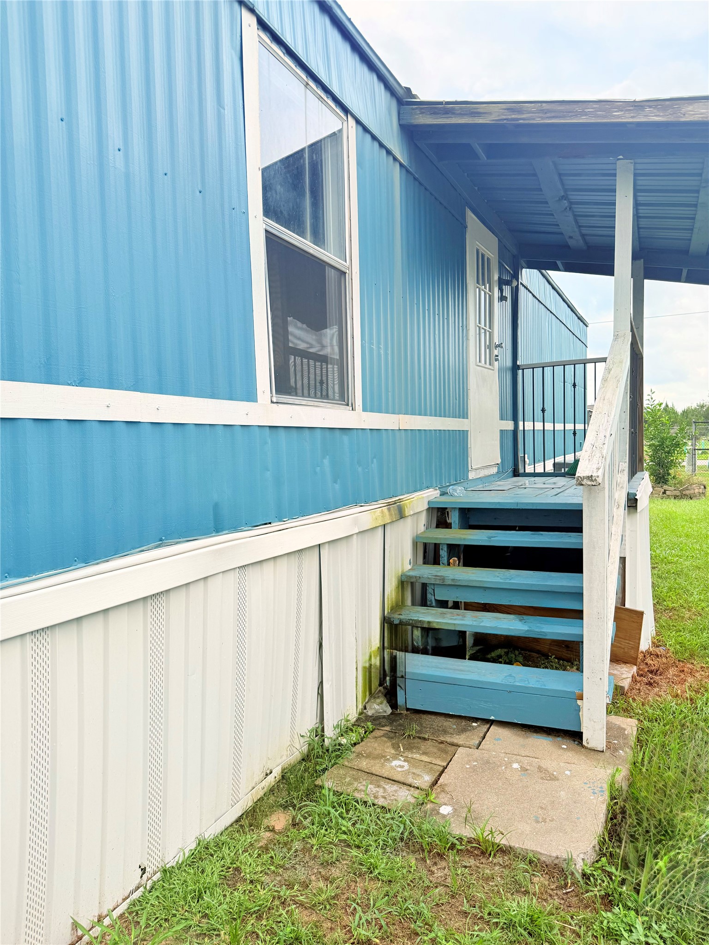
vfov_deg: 71.6
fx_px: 655
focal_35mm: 24
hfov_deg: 56.8
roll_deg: +0.9
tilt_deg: -1.8
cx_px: 354
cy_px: 472
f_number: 1.78
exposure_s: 1/2299
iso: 100
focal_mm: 6.76
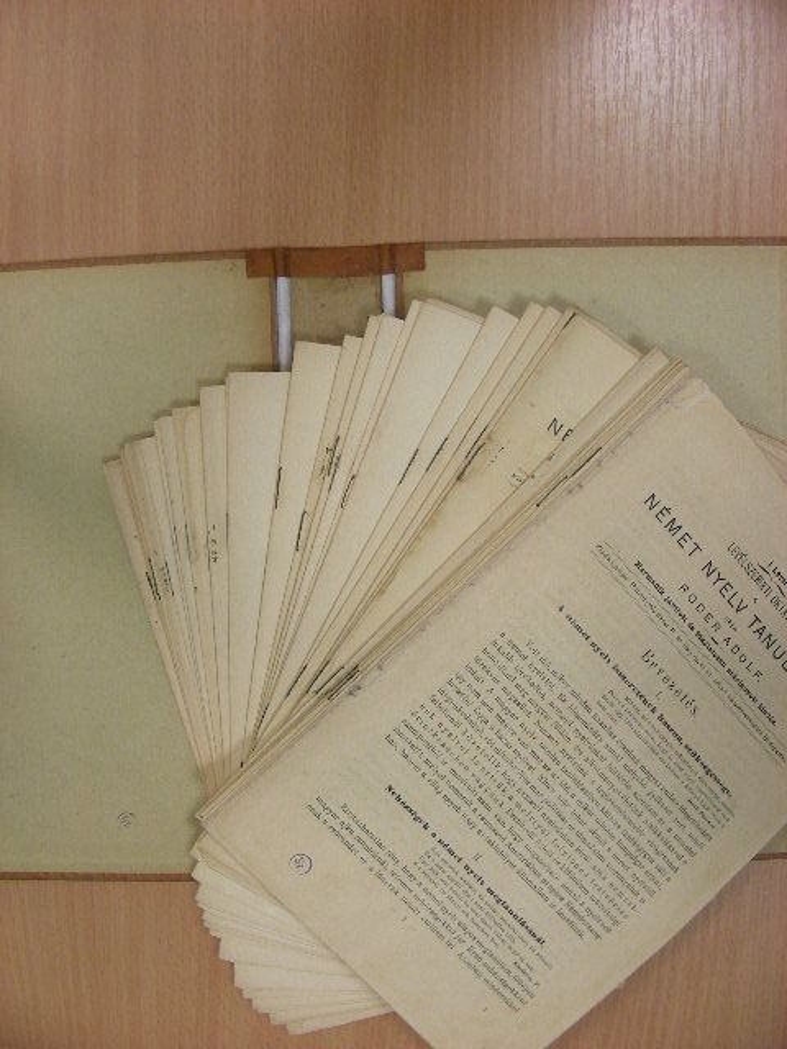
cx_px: 394
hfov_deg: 37.7
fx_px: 1152
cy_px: 524
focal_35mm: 38
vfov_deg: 49.0
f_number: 3.5
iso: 131
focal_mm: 6.3
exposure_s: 1/30
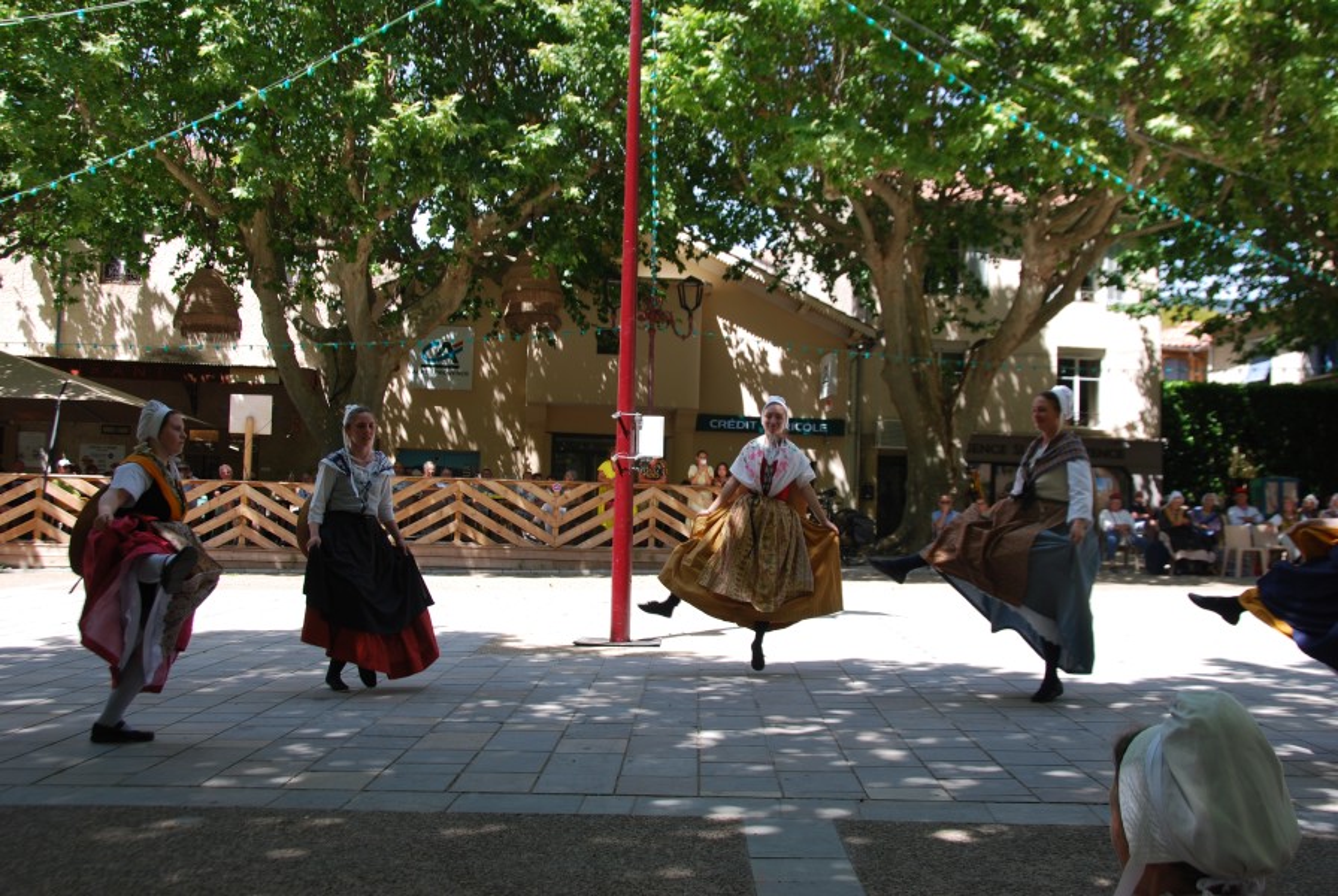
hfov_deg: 53.1
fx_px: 1340
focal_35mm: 36
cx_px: 669
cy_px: 448
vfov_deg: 37.0
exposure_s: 1/160
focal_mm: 24
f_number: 6.3
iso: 100
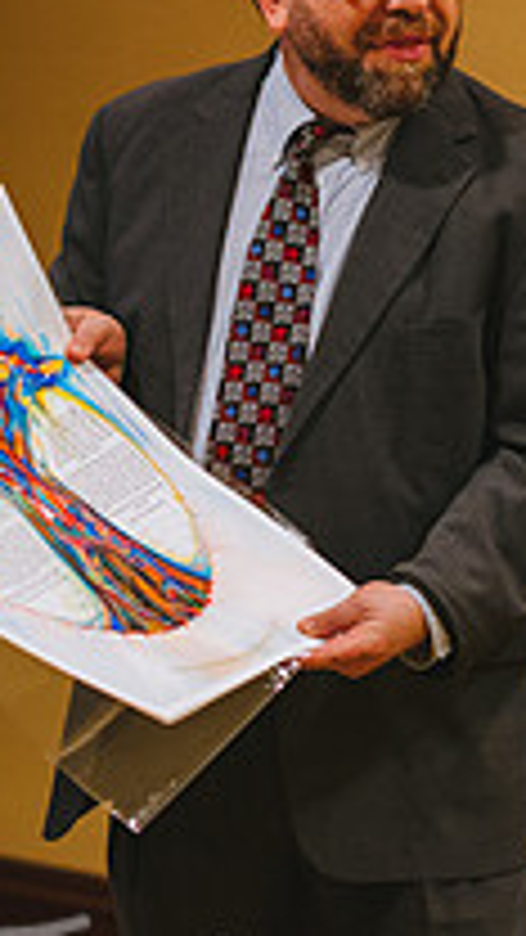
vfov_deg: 8.7
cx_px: -450
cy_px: 520
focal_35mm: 249
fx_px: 6174
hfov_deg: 4.8
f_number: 2.2
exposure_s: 1/250
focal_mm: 85
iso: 800
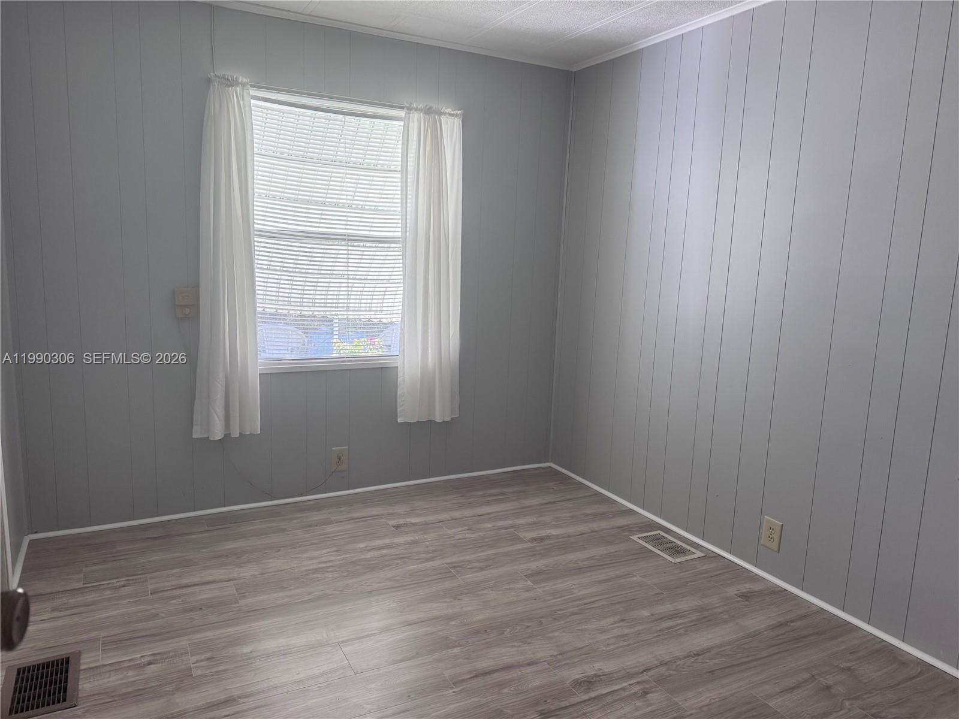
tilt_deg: -7.7
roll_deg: -2.4
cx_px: 480
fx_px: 665
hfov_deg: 71.6
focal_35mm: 24
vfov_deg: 56.8
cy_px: 360
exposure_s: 1/120
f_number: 1.78
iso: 200
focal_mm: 6.76
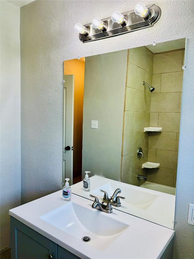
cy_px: 130
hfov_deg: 53.1
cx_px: 97
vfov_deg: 67.3
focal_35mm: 26
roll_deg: -0.6
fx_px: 194
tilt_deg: -6.6
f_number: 1.6
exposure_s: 1/120
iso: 64
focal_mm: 5.96
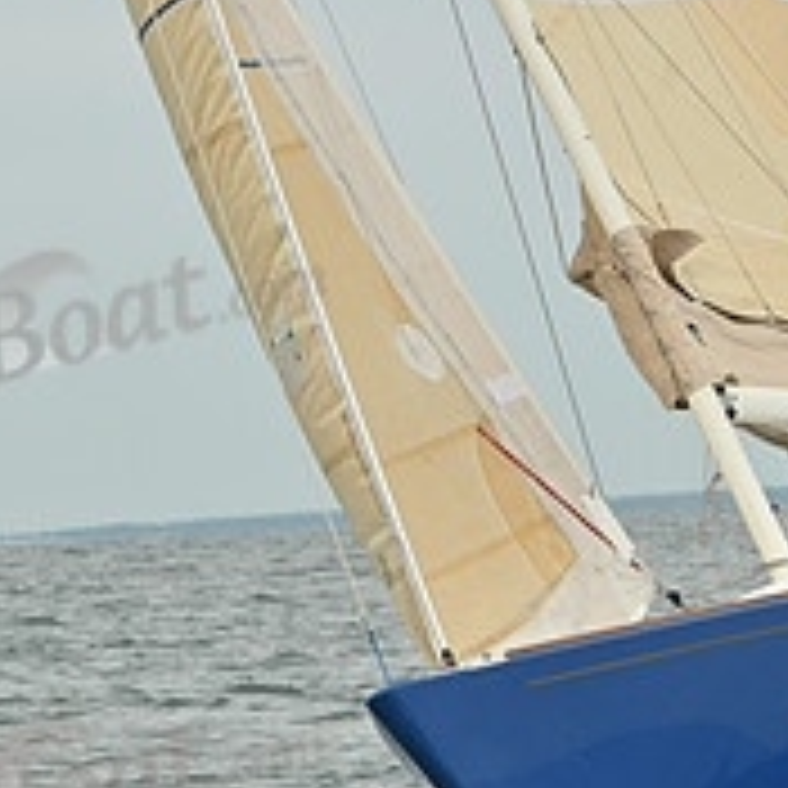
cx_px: 563
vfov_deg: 3.1
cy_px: 516
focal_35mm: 562
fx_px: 14474
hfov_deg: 3.1
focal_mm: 200
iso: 320
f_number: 11
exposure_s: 1/1000
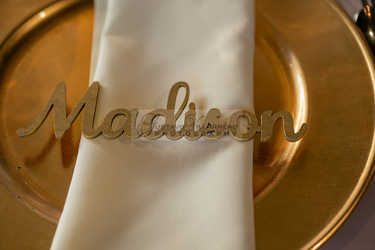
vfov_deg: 19.5
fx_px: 729
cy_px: 125
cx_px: 188
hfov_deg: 28.8
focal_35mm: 70
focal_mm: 70
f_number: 2.8
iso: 160
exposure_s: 1/200
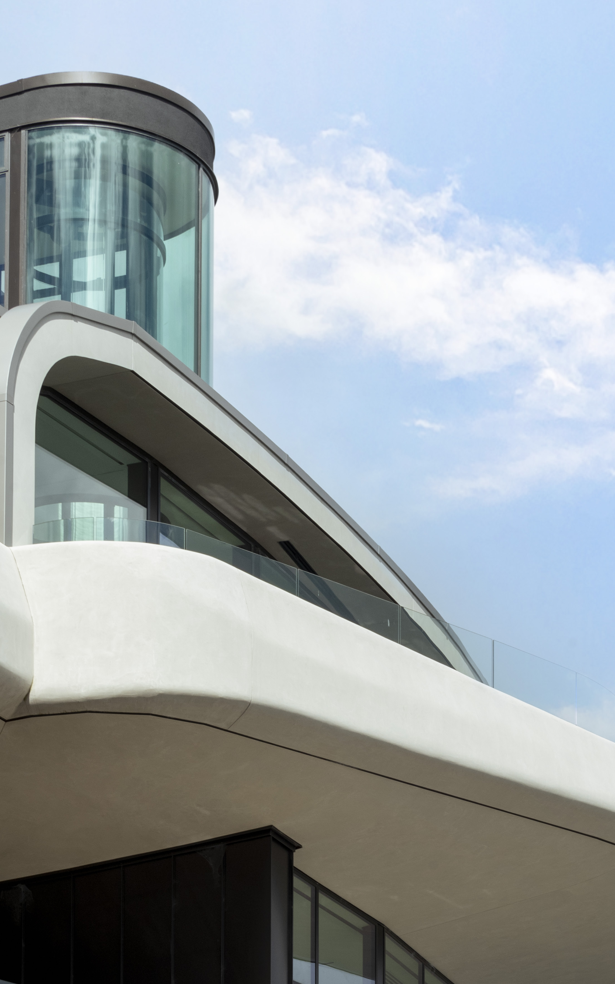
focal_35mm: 87
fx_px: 2333
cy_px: 830
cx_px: 417
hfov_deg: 15.0
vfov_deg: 23.4
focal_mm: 50
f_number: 14
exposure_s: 1/200
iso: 400
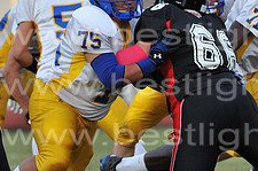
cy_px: 62
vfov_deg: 1.8
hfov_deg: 2.7
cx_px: 263
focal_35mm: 775
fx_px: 5542
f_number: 4
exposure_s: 1/800
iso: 1600
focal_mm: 300
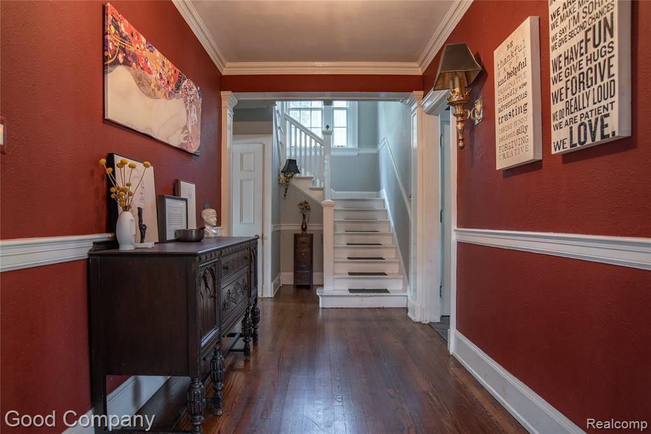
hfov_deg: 81.2
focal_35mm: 21
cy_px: 217
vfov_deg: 59.5
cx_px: 326
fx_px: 380
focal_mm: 21
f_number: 8
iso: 200
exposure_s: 1/10
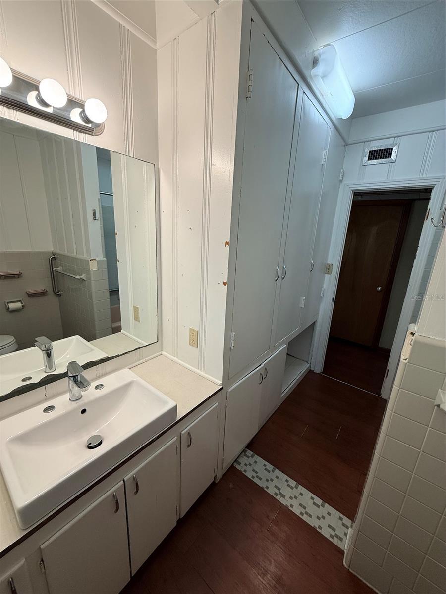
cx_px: 223
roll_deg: -3.3
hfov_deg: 85.7
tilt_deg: -14.8
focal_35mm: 14
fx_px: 241
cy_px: 297
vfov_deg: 102.1
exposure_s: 1/120
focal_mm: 2.22
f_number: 2.2
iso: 100
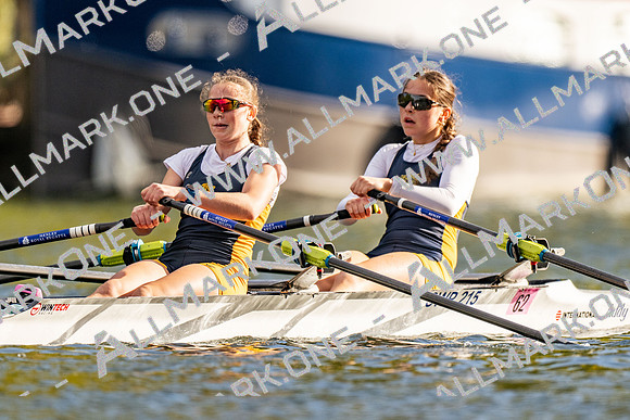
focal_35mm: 900
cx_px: 315
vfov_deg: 1.5
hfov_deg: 2.3
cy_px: 210
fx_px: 15761
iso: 200
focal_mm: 600
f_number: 4
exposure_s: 1/2500
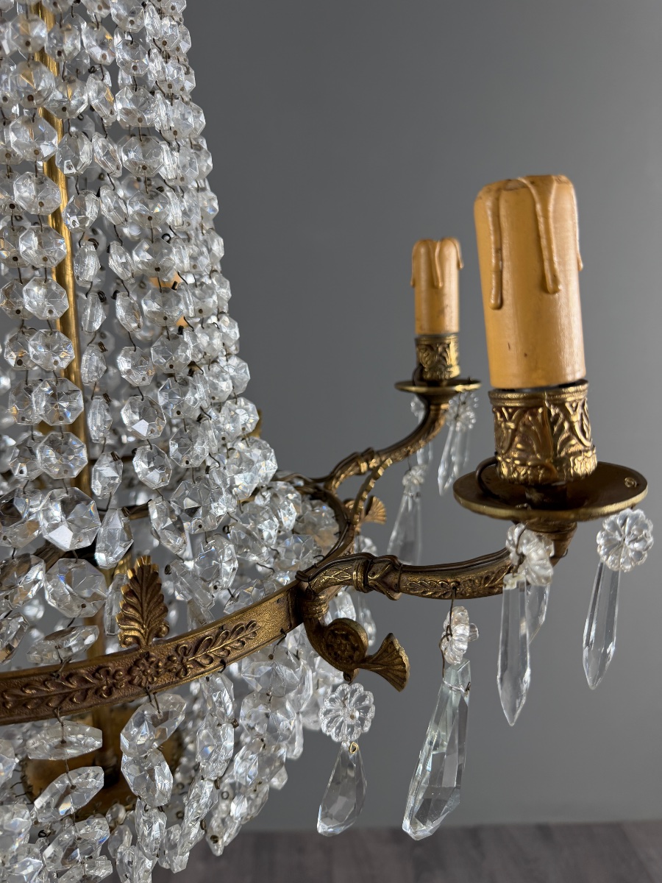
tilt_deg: -14.1
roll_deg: -1.8
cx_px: 331
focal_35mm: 24
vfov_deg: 71.6
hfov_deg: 56.8
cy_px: 442
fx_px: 612
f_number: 1.78
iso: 100
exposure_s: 1/100
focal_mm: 6.76
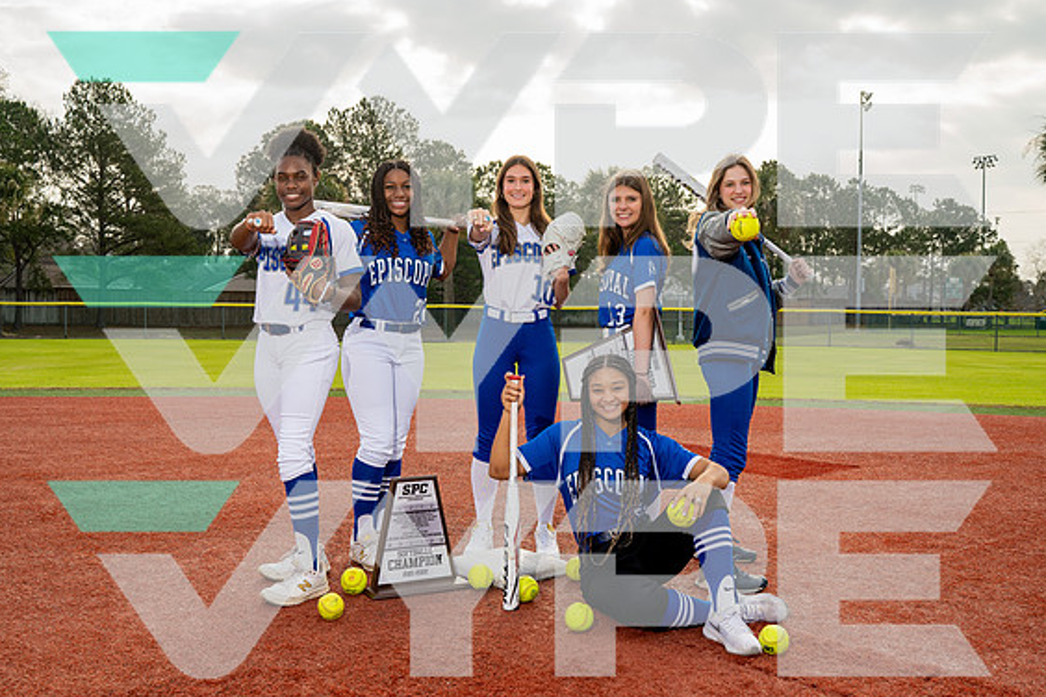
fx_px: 1046
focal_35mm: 36
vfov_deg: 36.9
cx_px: 525
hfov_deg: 53.1
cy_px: 355
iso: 80
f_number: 6.3
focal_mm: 35
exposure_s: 1/200
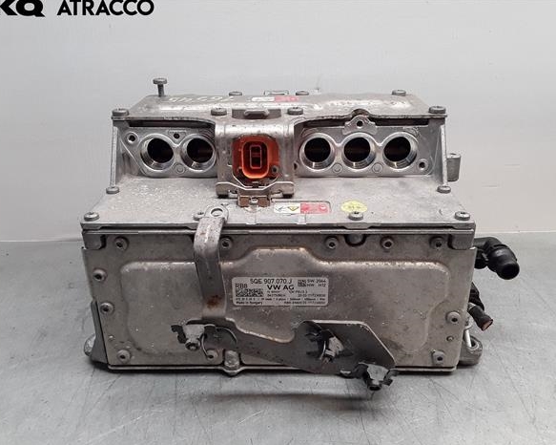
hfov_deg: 58.8
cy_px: 226
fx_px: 493
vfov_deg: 48.5
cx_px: 276
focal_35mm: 30
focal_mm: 2.91
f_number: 1.9
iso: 40
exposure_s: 1/50
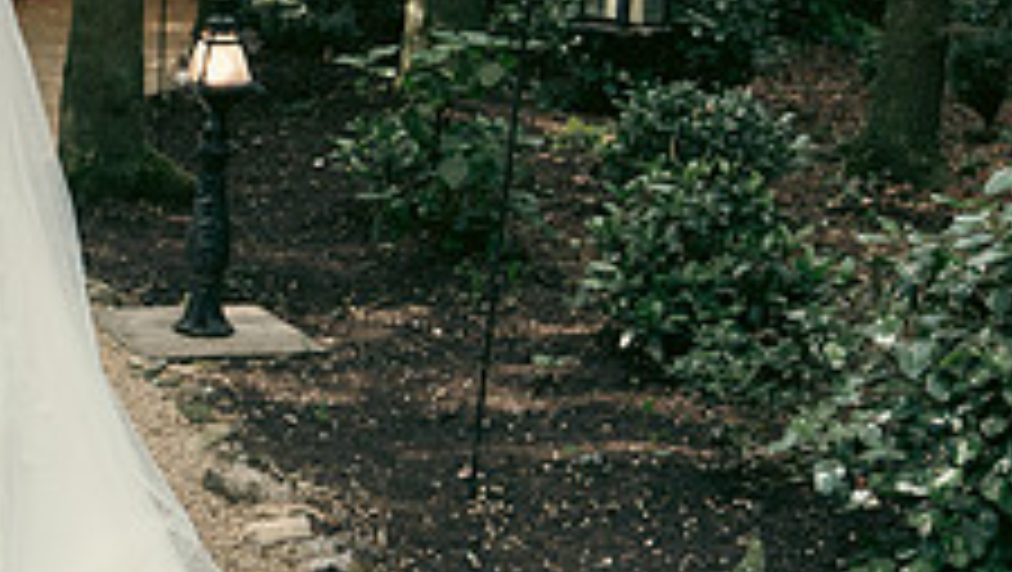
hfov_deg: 24.6
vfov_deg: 14.9
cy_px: 214
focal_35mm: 81
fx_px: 2175
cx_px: -76
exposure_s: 1/200
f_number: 3.5
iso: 500
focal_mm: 30
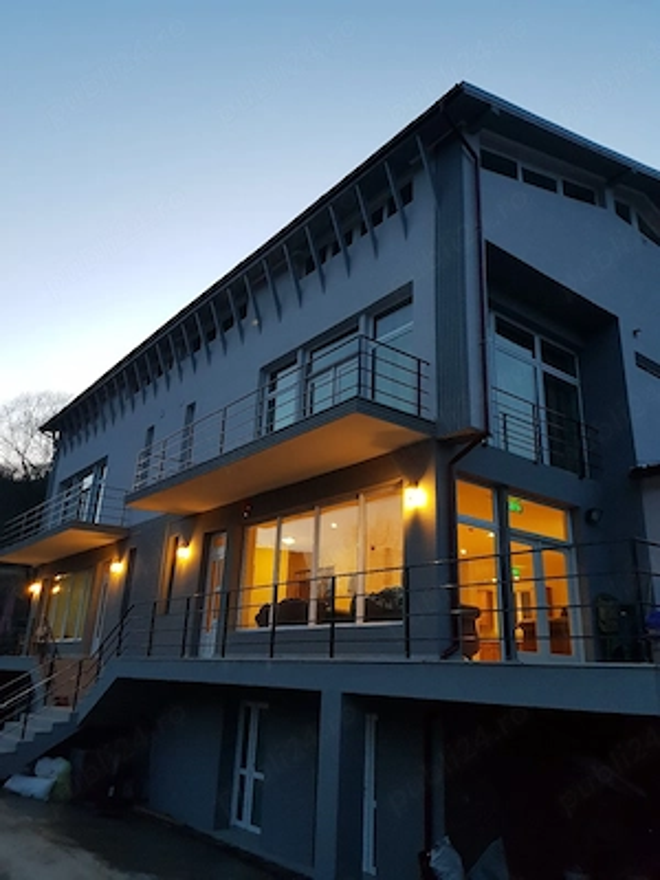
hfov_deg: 53.1
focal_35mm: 26
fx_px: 661
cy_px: 440
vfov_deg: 67.3
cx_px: 330
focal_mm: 4.2
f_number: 1.7
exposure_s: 1/17
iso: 250
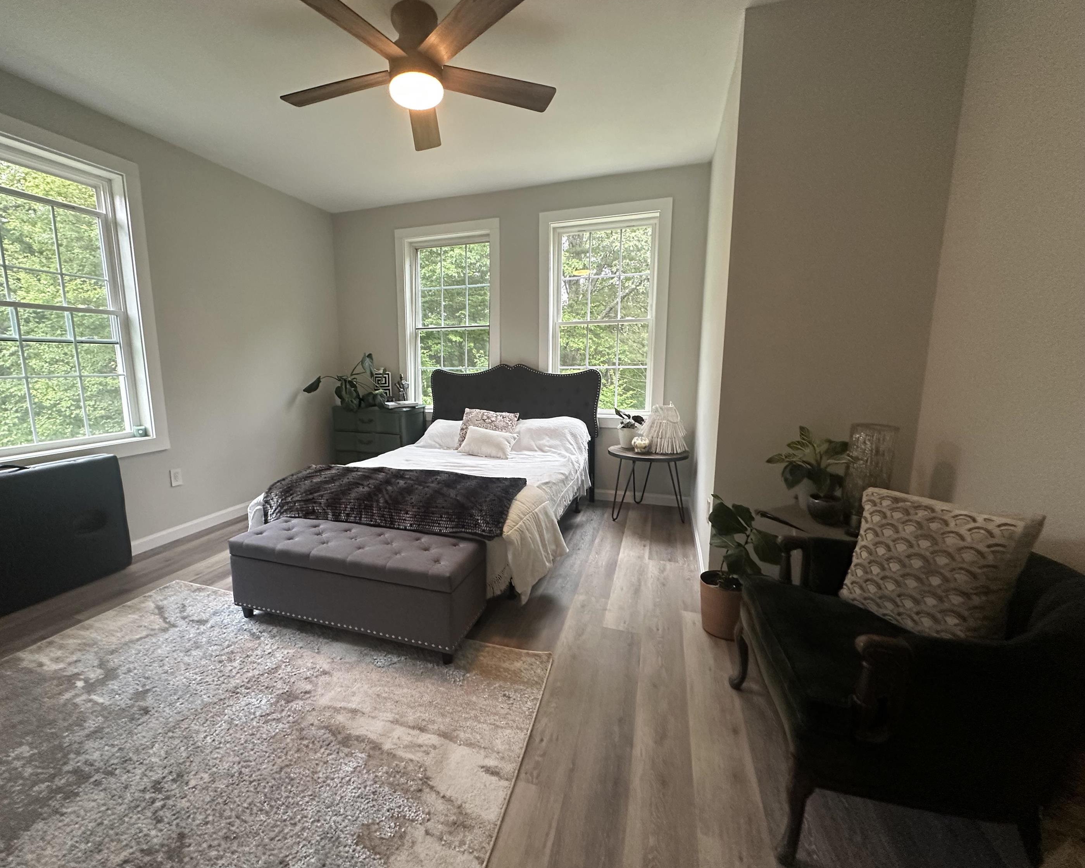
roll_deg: +0.3
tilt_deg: -8.3
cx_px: 490
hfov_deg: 96.5
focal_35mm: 15
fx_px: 482
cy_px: 438
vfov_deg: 84.0
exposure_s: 1/60
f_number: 2.2
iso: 320
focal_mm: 2.22
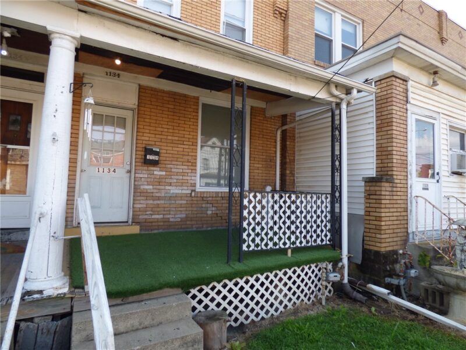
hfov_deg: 81.7
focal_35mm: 20
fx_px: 269
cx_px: 233
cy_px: 175
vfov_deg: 66.0
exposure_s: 1/320
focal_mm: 3.58
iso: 100
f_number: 2.8
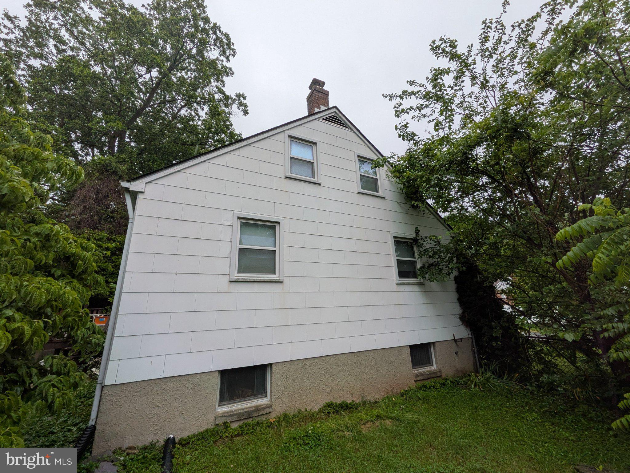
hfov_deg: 102.1
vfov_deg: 85.7
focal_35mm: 14
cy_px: 236
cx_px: 315
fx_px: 255
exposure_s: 1/501
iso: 50
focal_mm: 1.85
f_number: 2.2
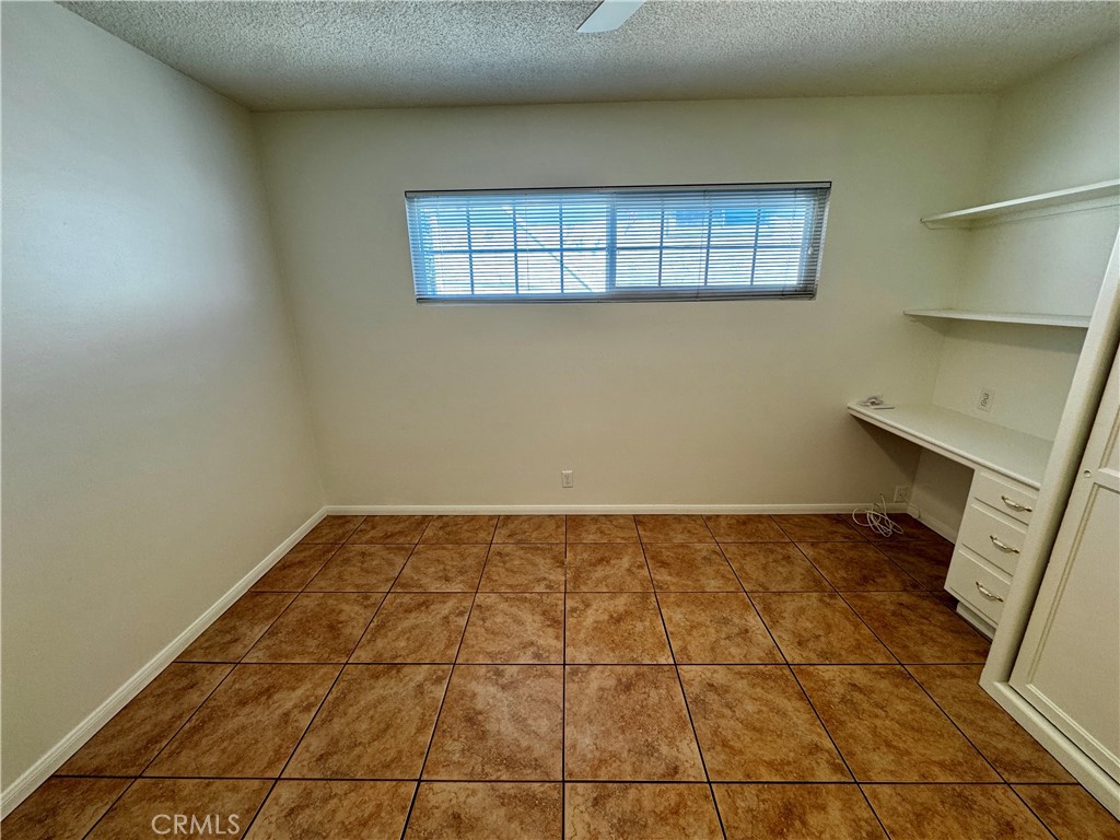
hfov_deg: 102.1
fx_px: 453
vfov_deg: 85.7
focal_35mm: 14
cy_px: 420
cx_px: 560
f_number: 2.2
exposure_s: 1/100
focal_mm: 2.22
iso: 160
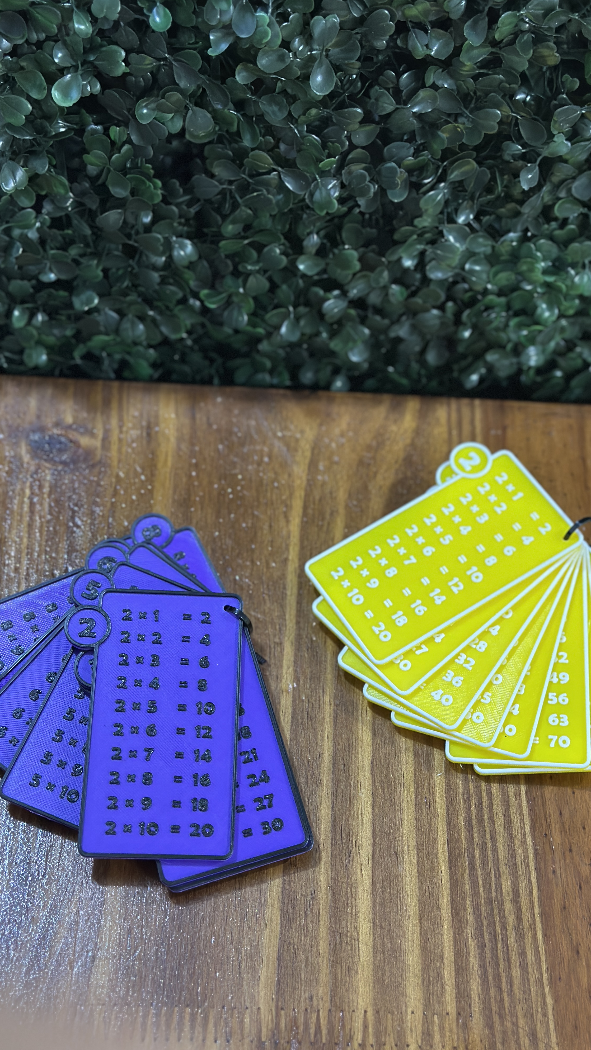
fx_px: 1476
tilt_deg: -57.0
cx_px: 347
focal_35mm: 53
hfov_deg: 22.6
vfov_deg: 39.2
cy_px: 522
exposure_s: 1/33
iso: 320
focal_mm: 6.86
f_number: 1.78
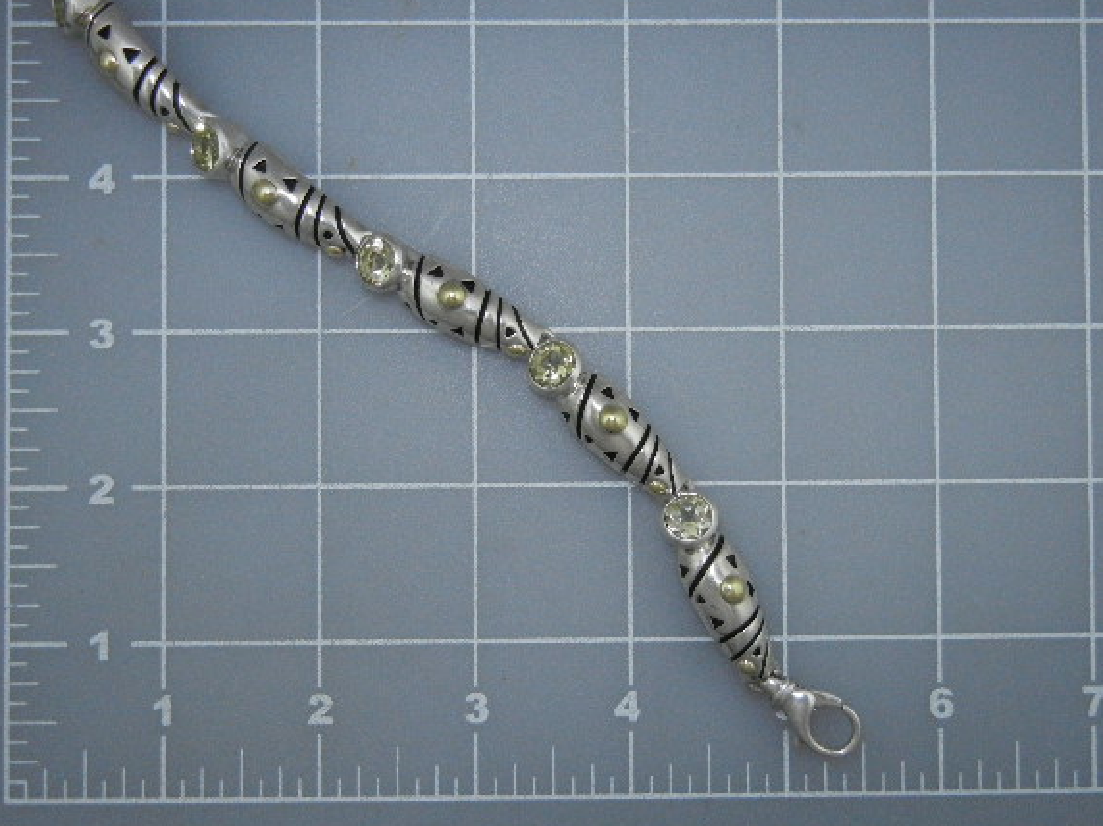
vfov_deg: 37.7
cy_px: 387
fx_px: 1210
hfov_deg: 49.0
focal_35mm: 38
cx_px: 574
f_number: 7.2
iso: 800
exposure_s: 1/30
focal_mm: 6.2
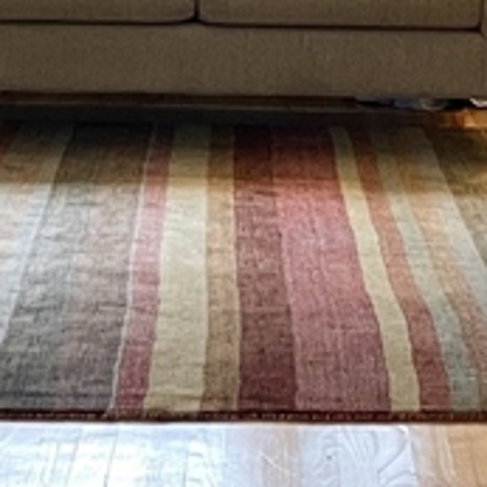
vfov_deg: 12.7
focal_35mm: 136
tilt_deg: -3.8
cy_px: -15
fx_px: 2165
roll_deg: -0.3
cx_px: 327
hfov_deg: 12.8
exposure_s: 1/60
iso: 160
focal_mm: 4.2
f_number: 1.6
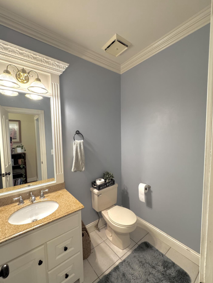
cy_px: 144
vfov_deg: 98.1
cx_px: 104
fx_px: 123
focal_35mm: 15
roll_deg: +1.5
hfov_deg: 81.8
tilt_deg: -4.4
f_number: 2.2
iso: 320
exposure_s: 1/60
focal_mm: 2.22
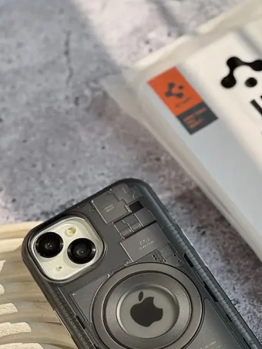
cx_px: 195
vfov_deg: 12.9
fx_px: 1543
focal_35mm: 153
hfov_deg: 9.7
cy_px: 273
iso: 25
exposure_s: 1/303
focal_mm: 9
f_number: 2.8
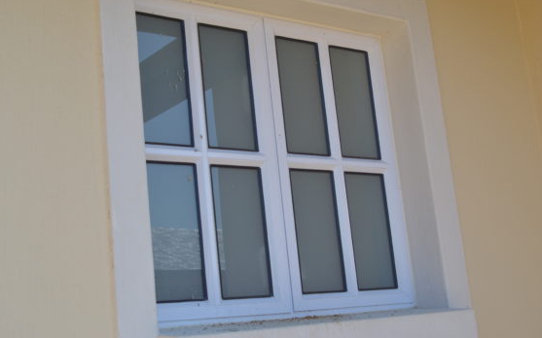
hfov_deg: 36.3
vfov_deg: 23.1
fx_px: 827
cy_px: 159
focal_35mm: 56
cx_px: 274
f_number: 6.3
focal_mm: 34
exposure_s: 1/160
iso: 100
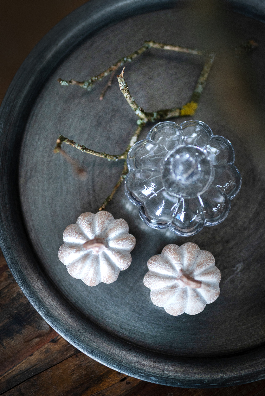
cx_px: 132
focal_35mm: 50
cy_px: 198
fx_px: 552
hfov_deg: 27.0
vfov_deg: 39.6
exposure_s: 1/400
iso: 500
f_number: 1.4
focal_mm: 50
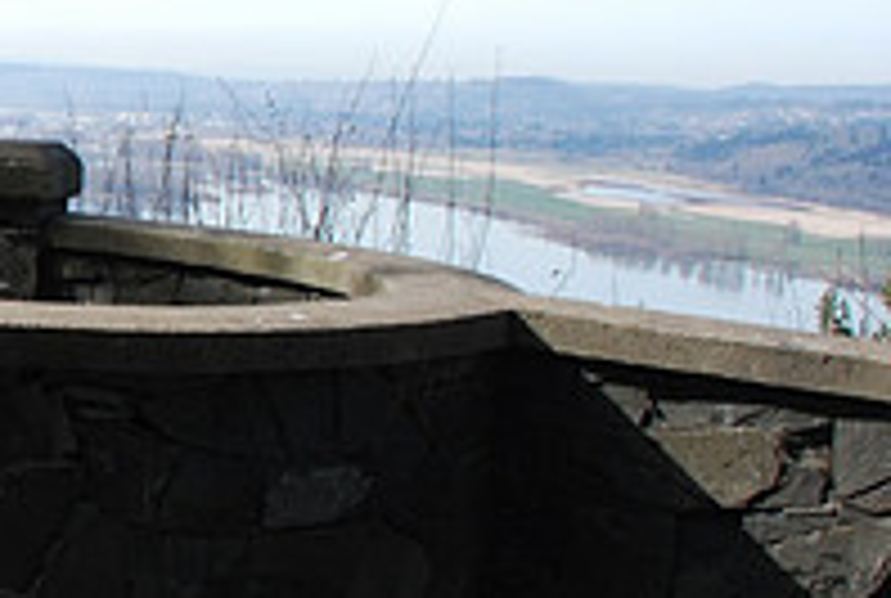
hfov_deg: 22.4
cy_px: 337
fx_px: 1960
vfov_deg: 17.4
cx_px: -324
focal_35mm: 79
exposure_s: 1/400
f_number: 5
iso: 200
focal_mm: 18
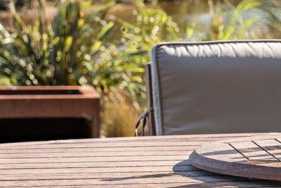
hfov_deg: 8.4
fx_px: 1897
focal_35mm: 243
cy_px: 52
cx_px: 320
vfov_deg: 5.7
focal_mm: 75
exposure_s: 1/6400
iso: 200
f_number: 8
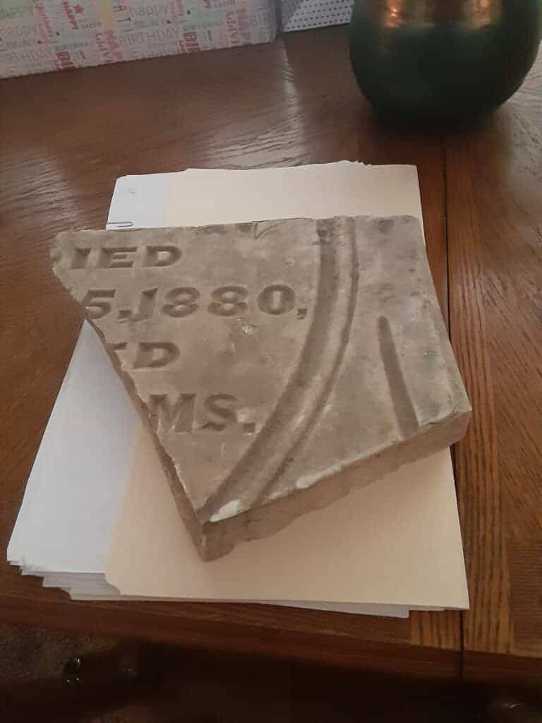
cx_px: 271
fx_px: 564
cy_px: 362
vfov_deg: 65.3
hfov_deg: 51.4
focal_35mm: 27
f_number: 1.9
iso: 800
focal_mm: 2.9
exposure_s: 1/20
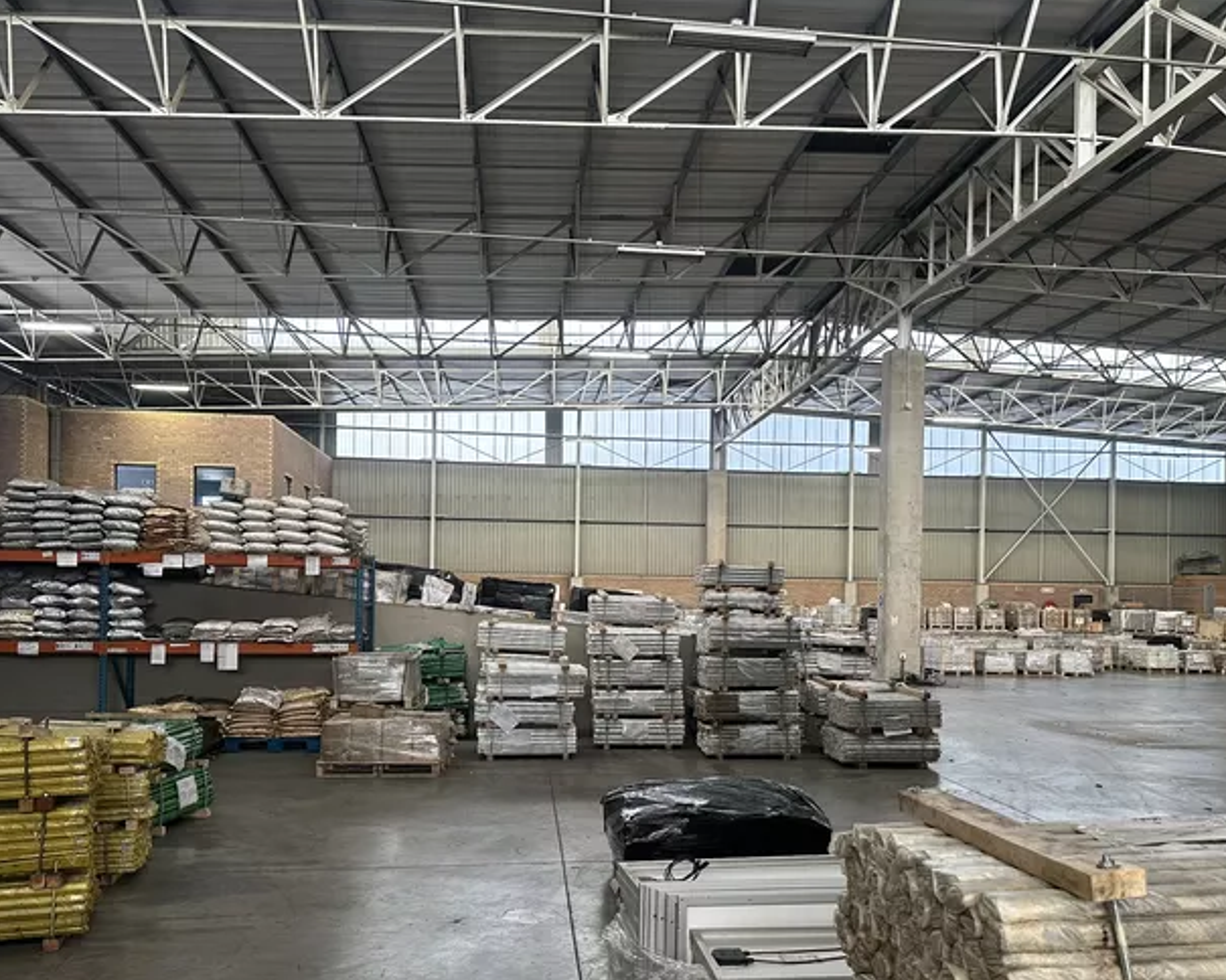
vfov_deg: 46.9
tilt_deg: -0.2
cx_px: 673
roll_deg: -1.7
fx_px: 1125
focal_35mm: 31
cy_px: 583
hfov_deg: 57.1
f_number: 1.78
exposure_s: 1/121
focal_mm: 6.86
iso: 160
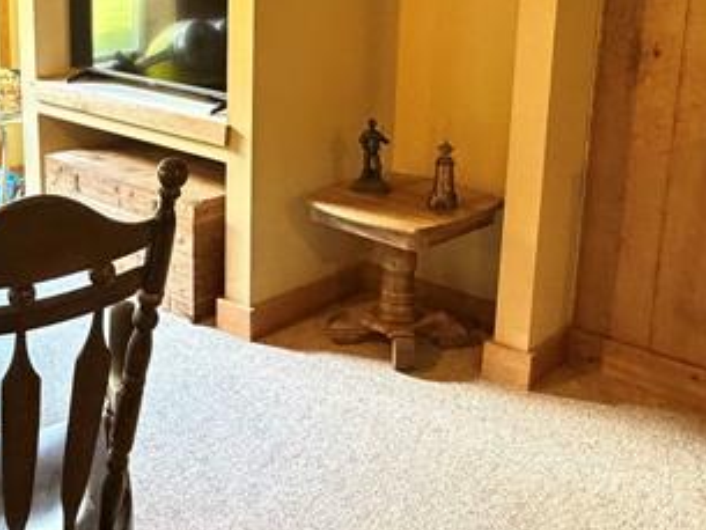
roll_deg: -0.2
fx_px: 959
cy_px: 123
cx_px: 229
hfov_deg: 39.9
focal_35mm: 47
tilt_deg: -11.6
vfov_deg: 30.3
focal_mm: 2.22
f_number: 2.2
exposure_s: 1/60
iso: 1250
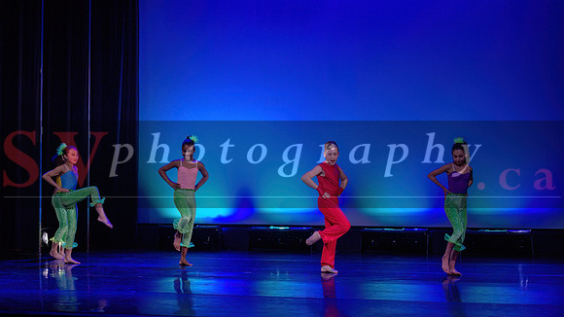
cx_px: 236
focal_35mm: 86
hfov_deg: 24.6
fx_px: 1292
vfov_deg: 14.0
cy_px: 122
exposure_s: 1/200
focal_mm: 70
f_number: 2.8
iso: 1600
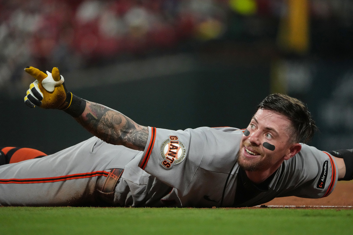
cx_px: 176
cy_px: 118
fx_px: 4901
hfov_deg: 4.1
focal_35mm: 500
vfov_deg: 2.7
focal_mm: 500
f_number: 6.3
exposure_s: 1/1600
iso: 8000
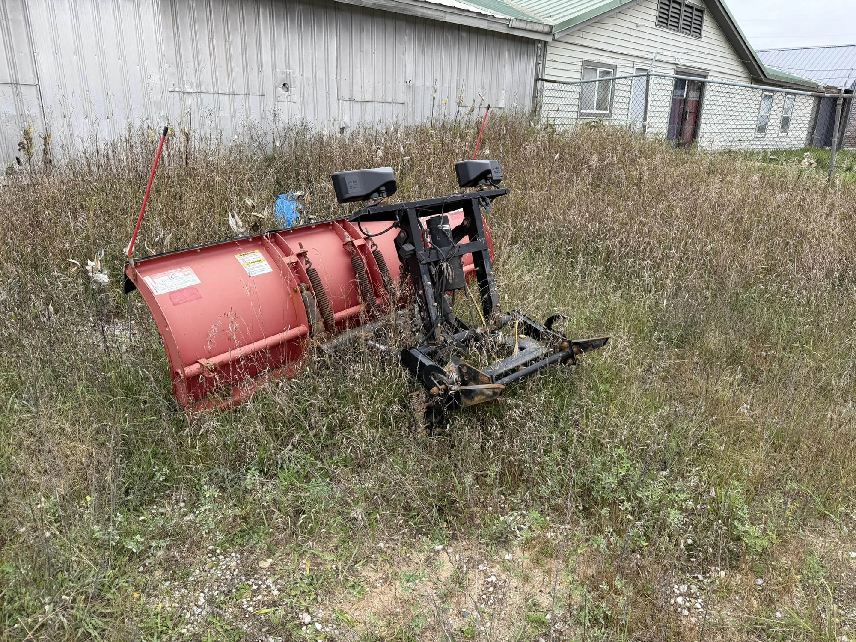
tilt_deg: -17.4
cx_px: 428
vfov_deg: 56.8
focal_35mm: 24
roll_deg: -0.9
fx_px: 593
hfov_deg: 71.6
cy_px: 321
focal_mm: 6.76
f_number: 1.78
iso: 100
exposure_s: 1/488
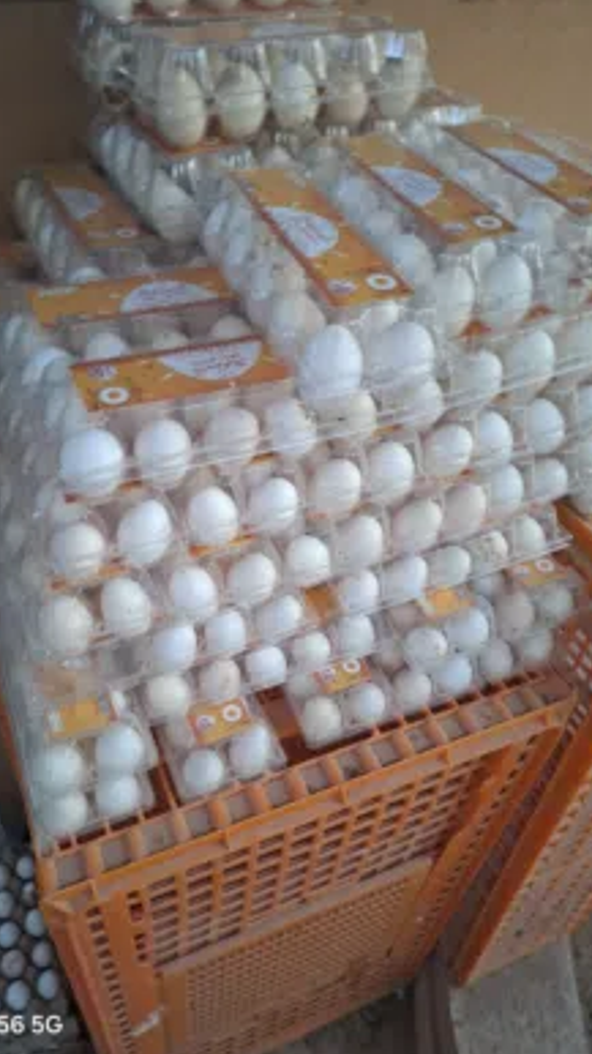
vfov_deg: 71.9
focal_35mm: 26
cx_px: 256
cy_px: 541
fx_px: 726
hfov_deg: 44.3
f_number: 1.8
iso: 400
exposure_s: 1/25
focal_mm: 5.54
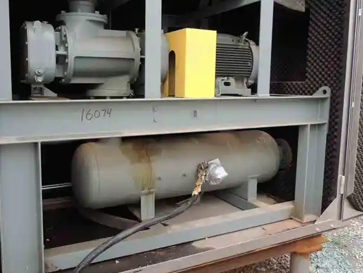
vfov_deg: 45.4
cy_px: 121
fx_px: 325
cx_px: 137
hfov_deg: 57.7
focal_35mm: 31
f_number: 3
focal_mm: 4.3
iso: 100
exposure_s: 1/250
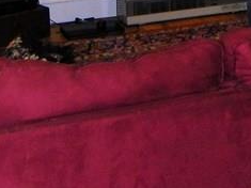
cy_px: -159
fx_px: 978
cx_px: 390
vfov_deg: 10.3
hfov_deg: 13.6
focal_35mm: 135
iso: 64
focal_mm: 5.5
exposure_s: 1/30
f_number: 2.8
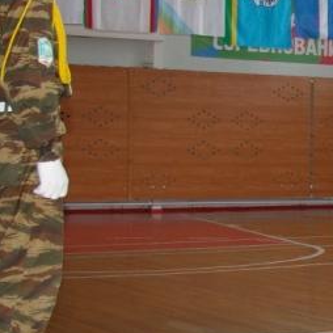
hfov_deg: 14.1
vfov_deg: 16.2
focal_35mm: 108
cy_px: 166
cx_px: 627
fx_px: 1172
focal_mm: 21
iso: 400
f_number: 4.5
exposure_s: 1/125
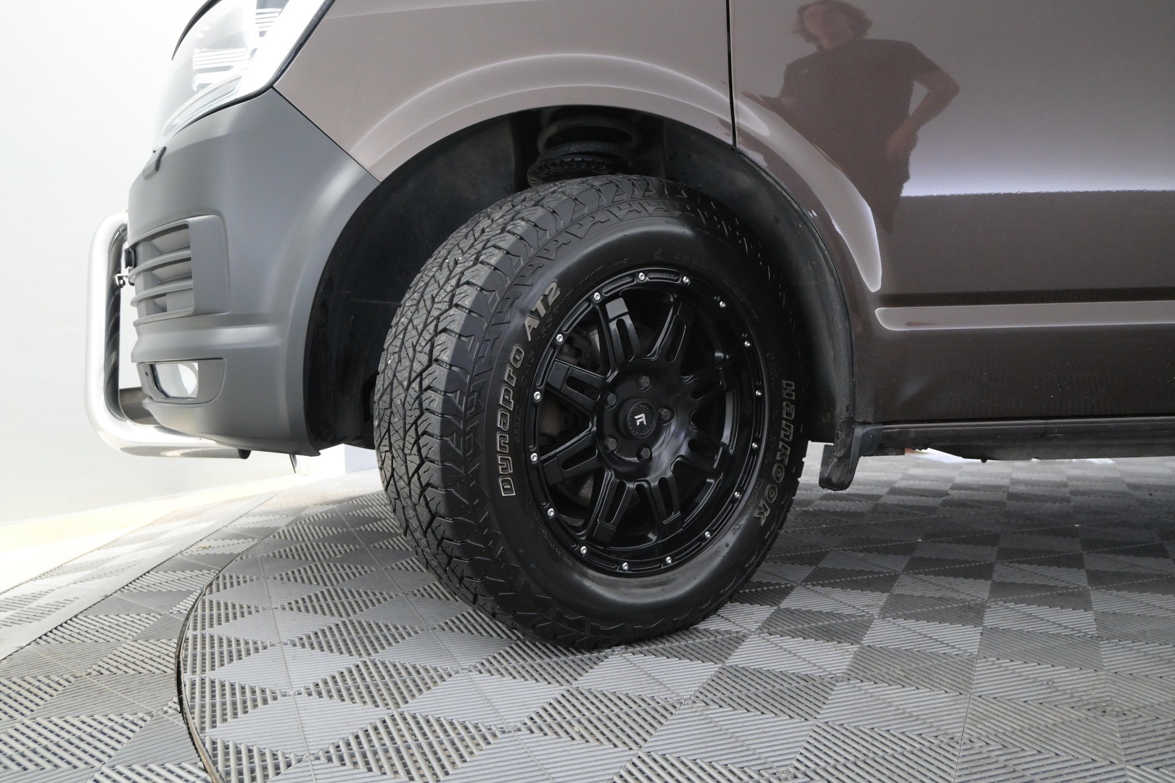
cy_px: 392
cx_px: 588
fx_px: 1004
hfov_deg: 60.7
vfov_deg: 42.6
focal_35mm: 31
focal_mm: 20.5
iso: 2500
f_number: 4
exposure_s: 1/60
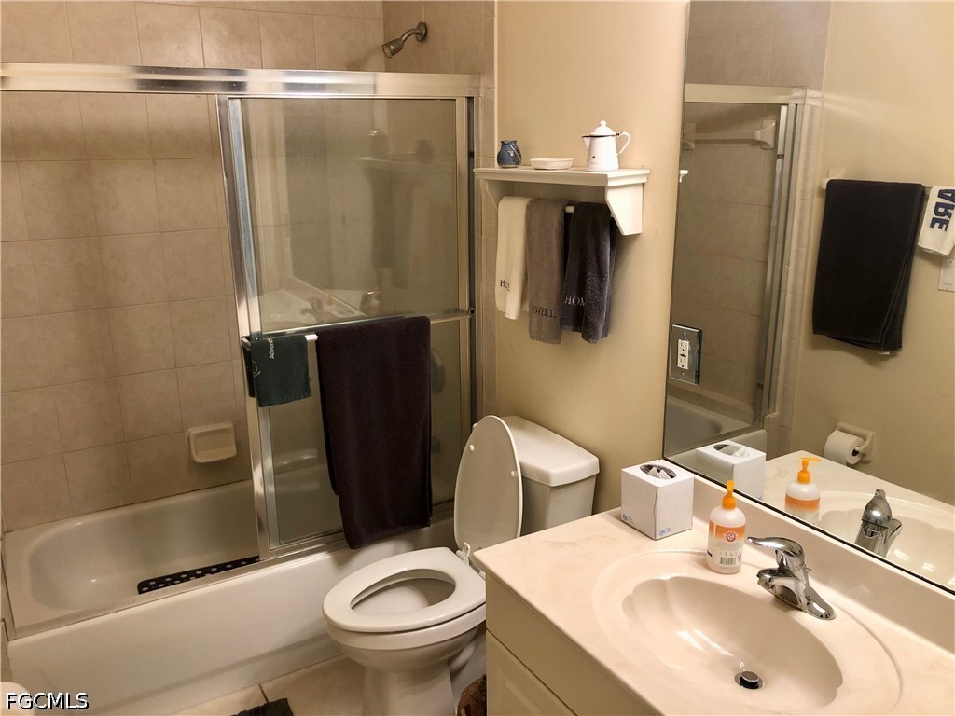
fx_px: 772
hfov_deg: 63.4
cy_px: 358
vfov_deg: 49.7
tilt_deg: -15.5
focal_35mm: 28
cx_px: 478
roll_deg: +0.5
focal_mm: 3.99
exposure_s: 1/24
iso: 40
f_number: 1.8
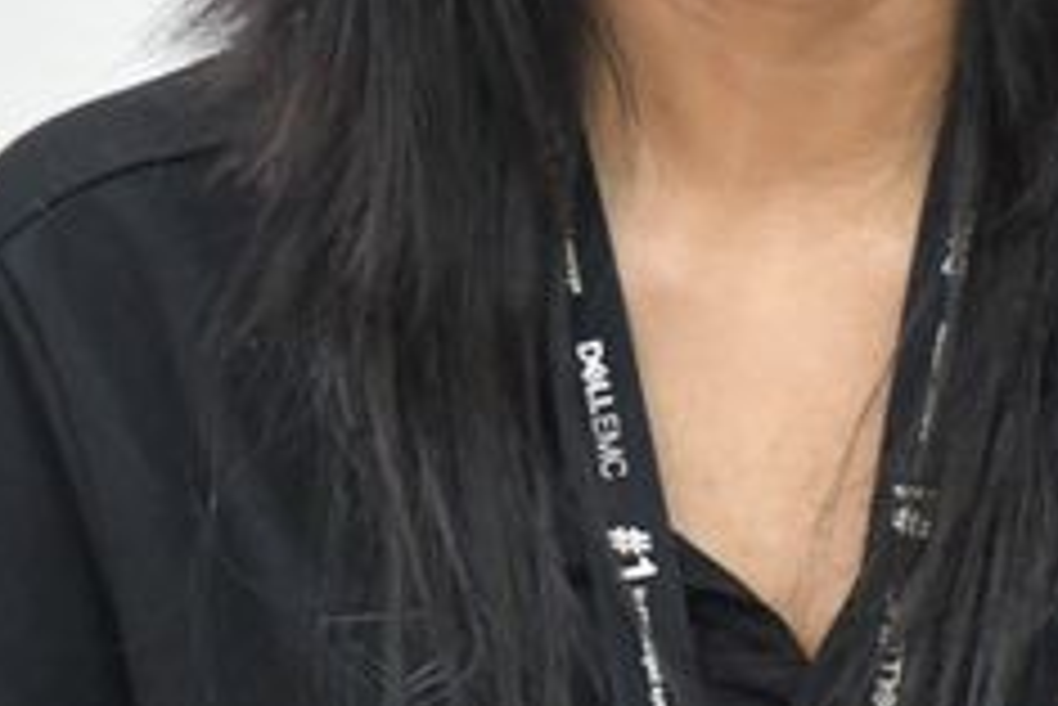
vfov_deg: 1.7
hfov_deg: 2.5
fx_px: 23995
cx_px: 617
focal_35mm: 816
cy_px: 79
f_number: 6
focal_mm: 125
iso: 5000
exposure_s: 1/60
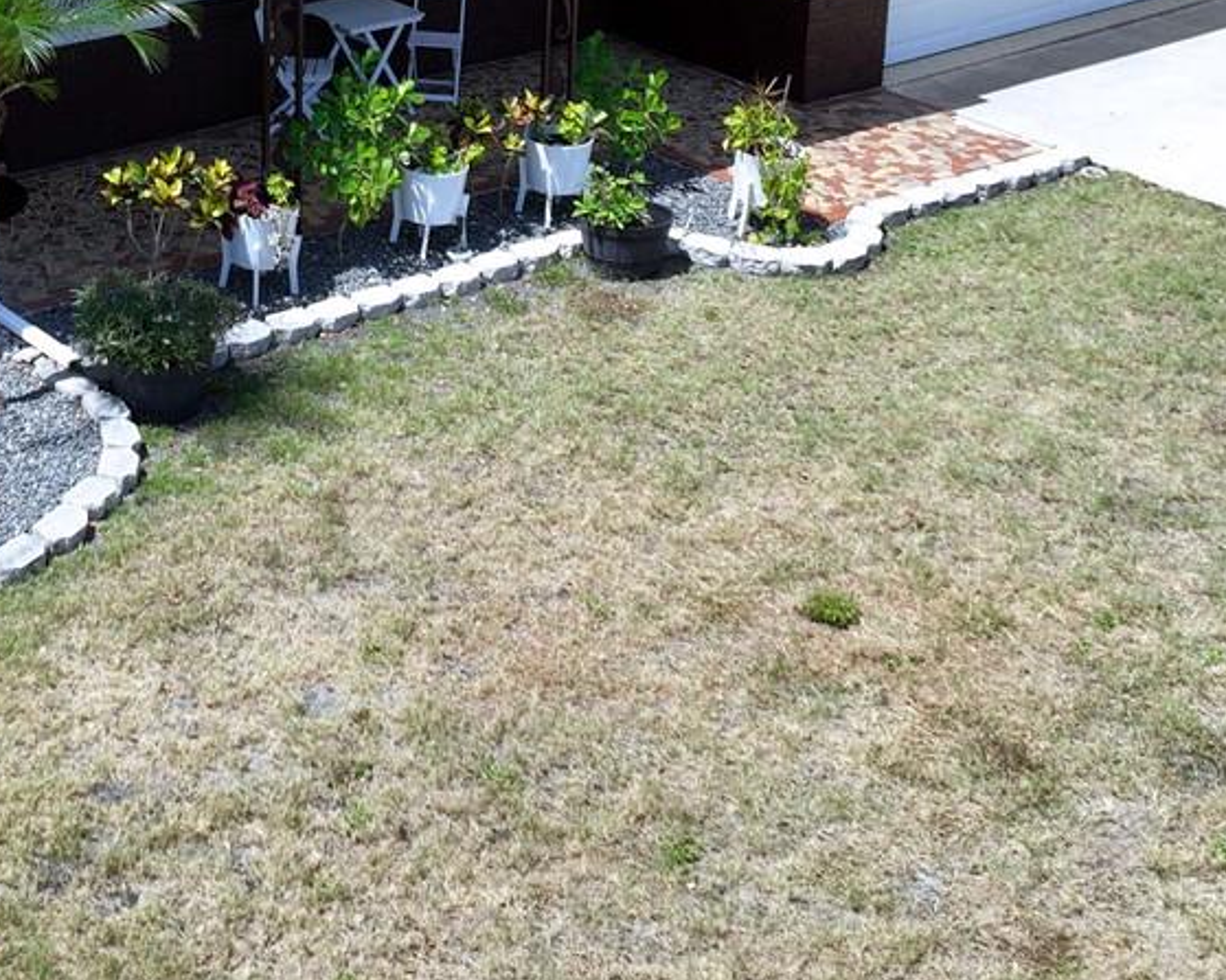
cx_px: 180
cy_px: -118
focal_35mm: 67
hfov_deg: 27.5
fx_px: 2431
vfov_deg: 21.5
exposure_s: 1/320
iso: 100
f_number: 3.2
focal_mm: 12.29
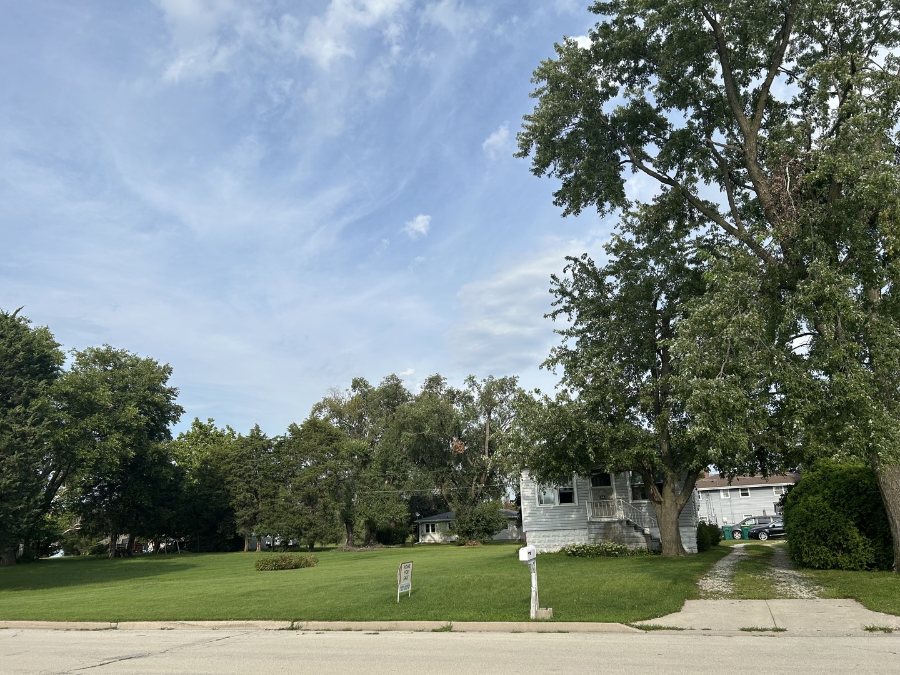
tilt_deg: +15.0
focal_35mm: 26
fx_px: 676
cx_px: 450
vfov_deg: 53.1
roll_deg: +2.4
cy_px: 338
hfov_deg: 67.3
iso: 50
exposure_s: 1/4444
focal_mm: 5.7
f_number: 1.5
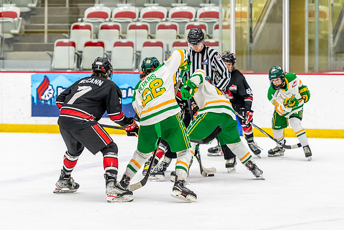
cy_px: 105
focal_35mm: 197
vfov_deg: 7.0
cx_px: 189
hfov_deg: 10.4
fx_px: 1886
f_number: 2.8
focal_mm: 135
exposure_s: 1/640
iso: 4000
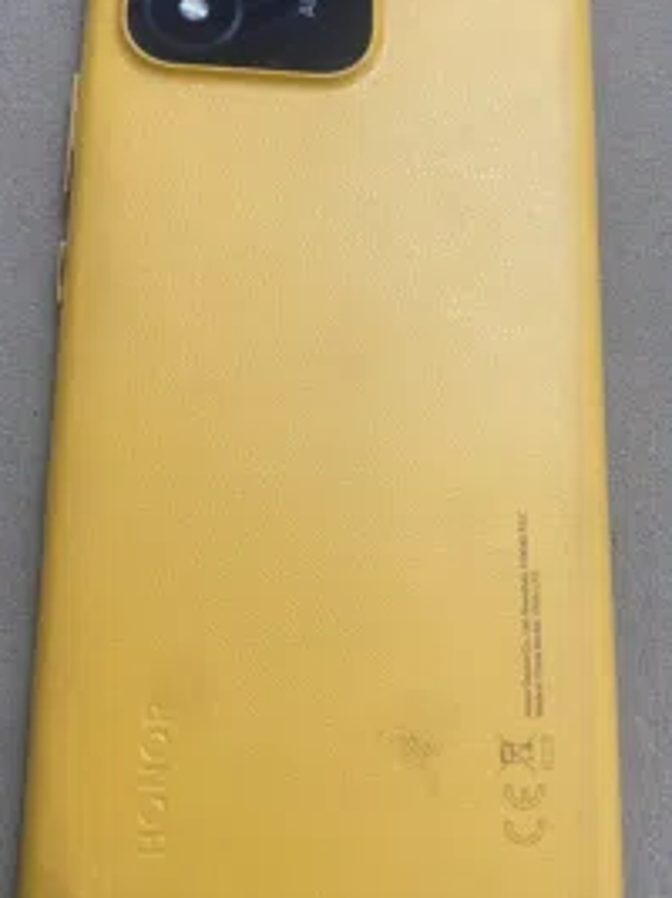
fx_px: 1010
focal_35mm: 39
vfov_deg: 47.8
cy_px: 407
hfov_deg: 36.6
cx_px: 413
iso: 125
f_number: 1.8
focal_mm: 4.25
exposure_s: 1/74
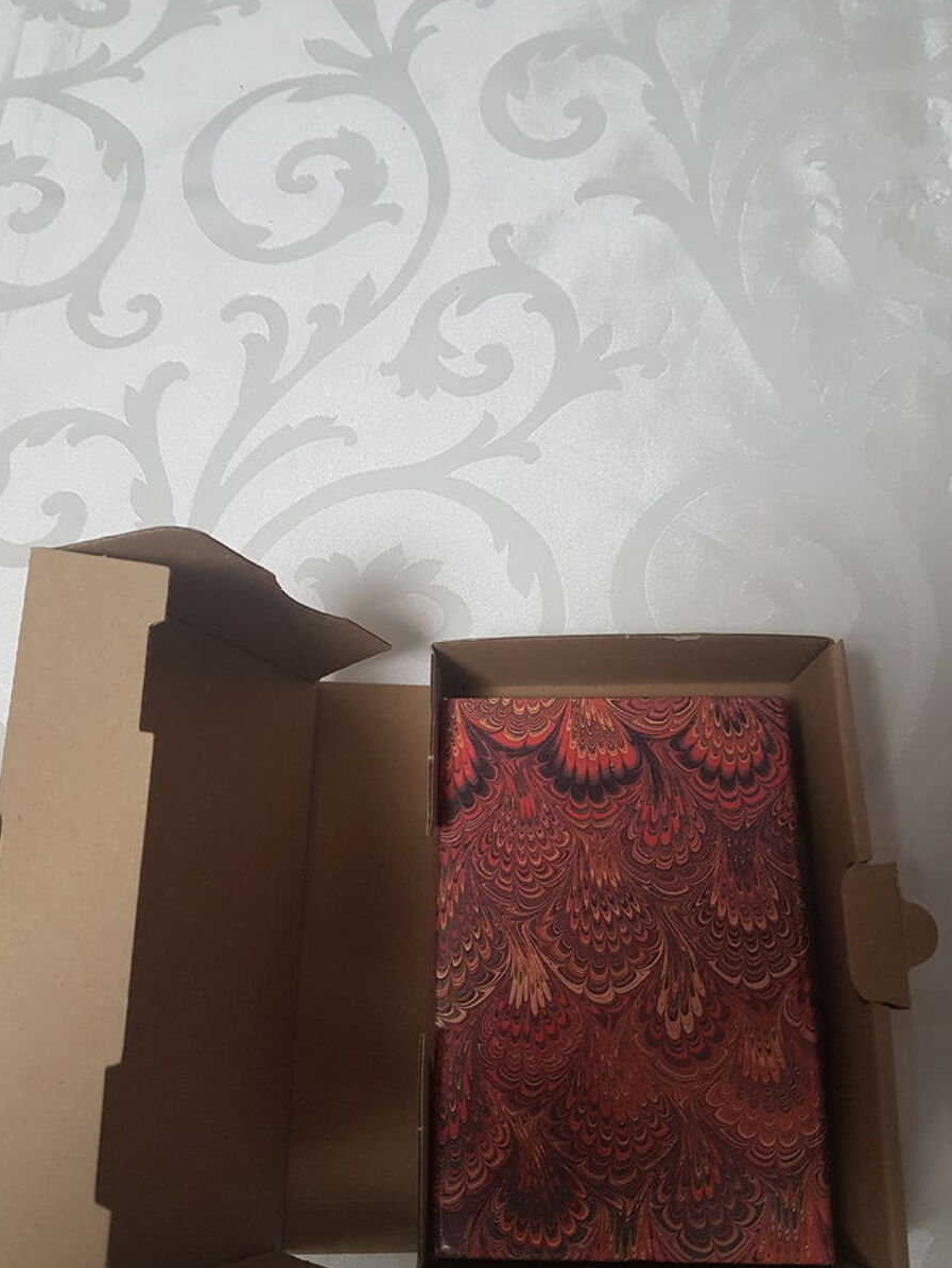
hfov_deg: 48.2
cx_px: 515
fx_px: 1063
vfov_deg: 61.6
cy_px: 678
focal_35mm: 29
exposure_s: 1/50
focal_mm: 4.2
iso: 160
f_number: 1.7
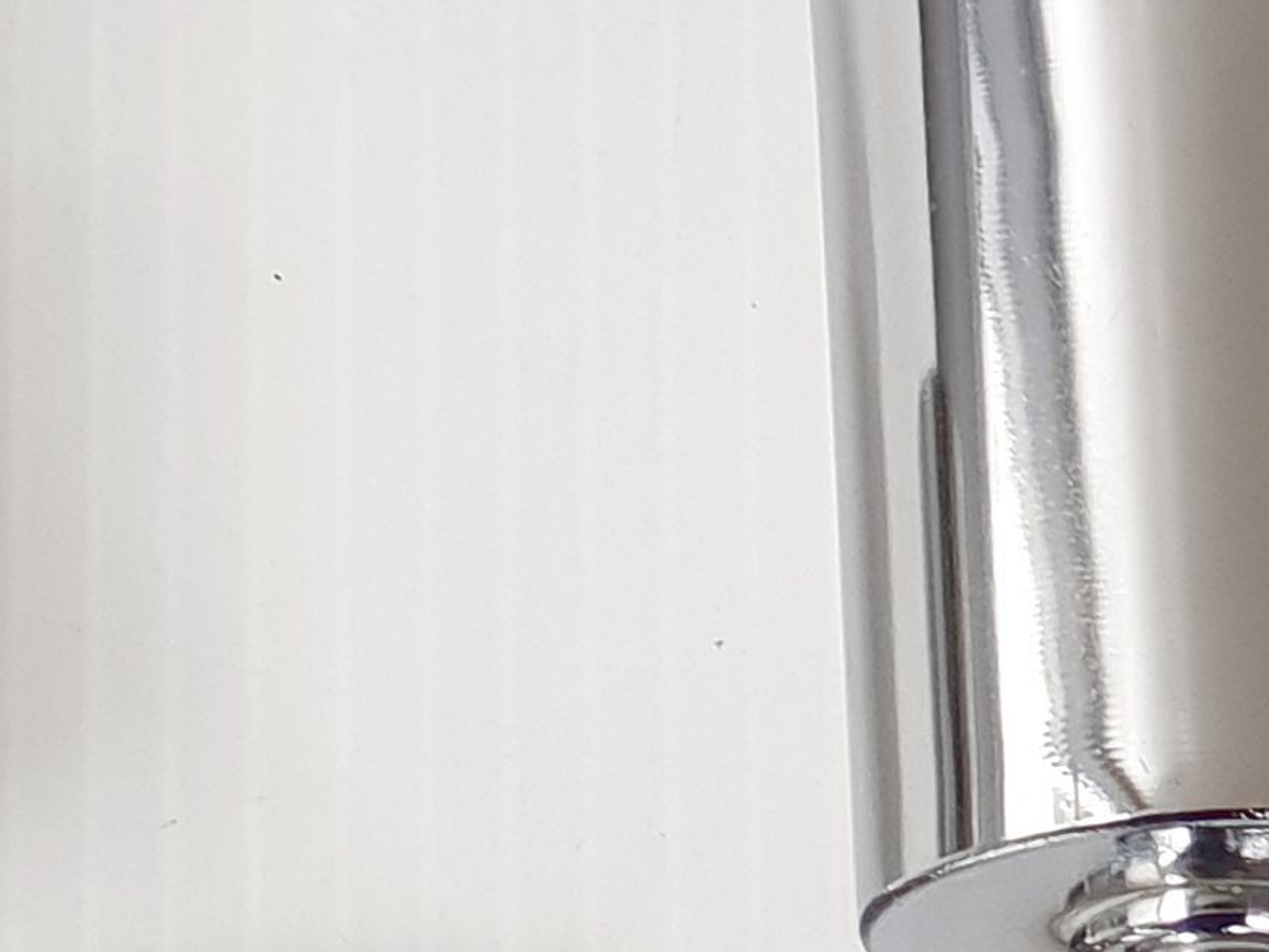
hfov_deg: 7.9
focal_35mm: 249
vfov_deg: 5.9
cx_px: 402
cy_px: 1359
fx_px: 9131
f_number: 2.4
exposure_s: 1/33
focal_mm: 6
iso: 40
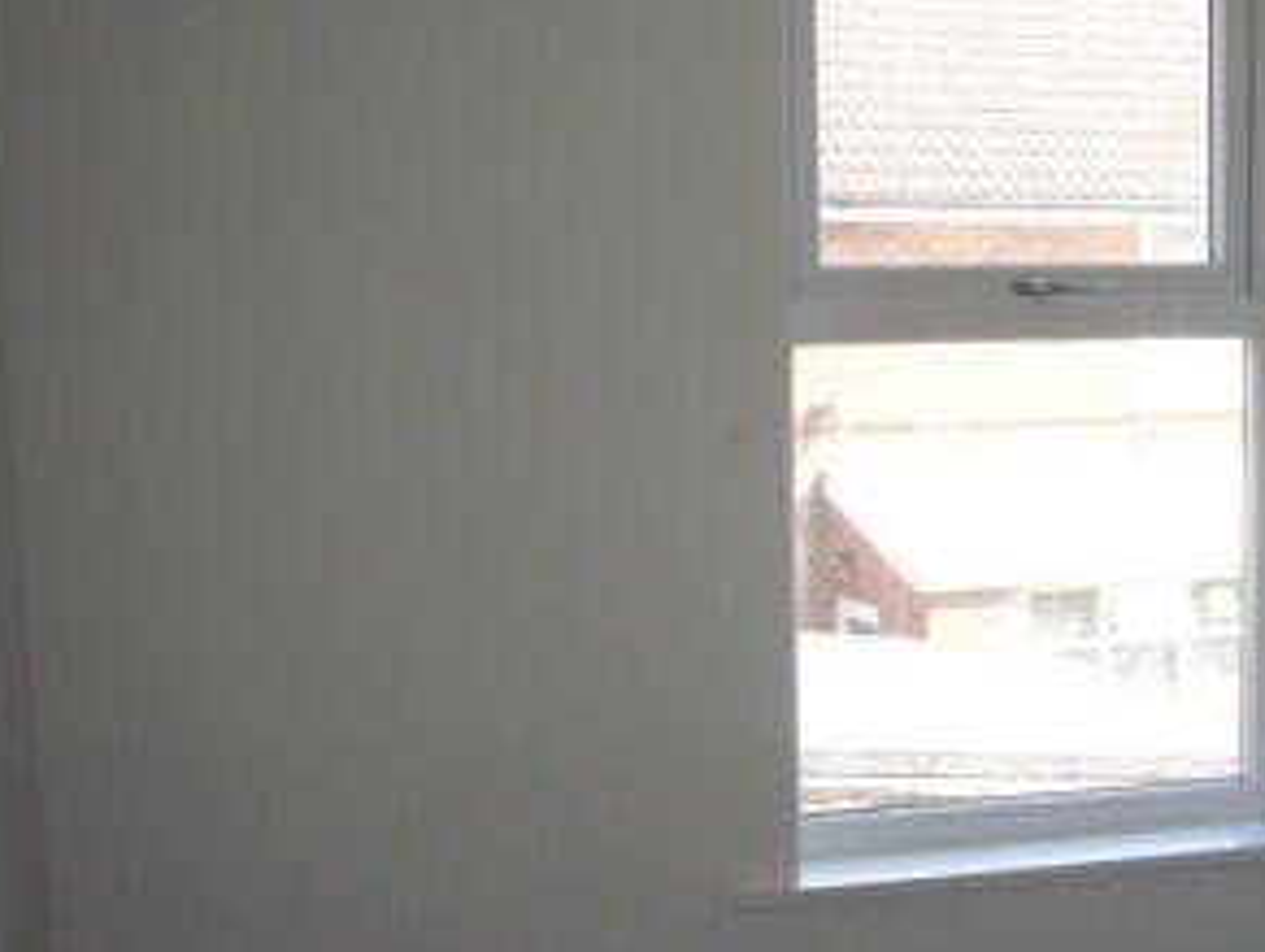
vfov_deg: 26.1
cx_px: 893
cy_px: 593
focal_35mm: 56
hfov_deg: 33.8
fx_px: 2049
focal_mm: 4.6
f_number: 2.8
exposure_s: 1/125
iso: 80
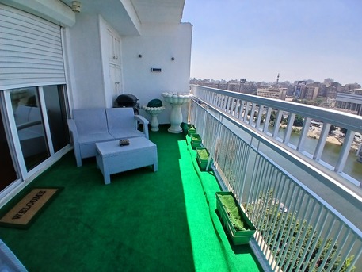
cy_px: 136
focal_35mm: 17
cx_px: 181
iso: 50
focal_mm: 1.4
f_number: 2.2
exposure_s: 1/1199
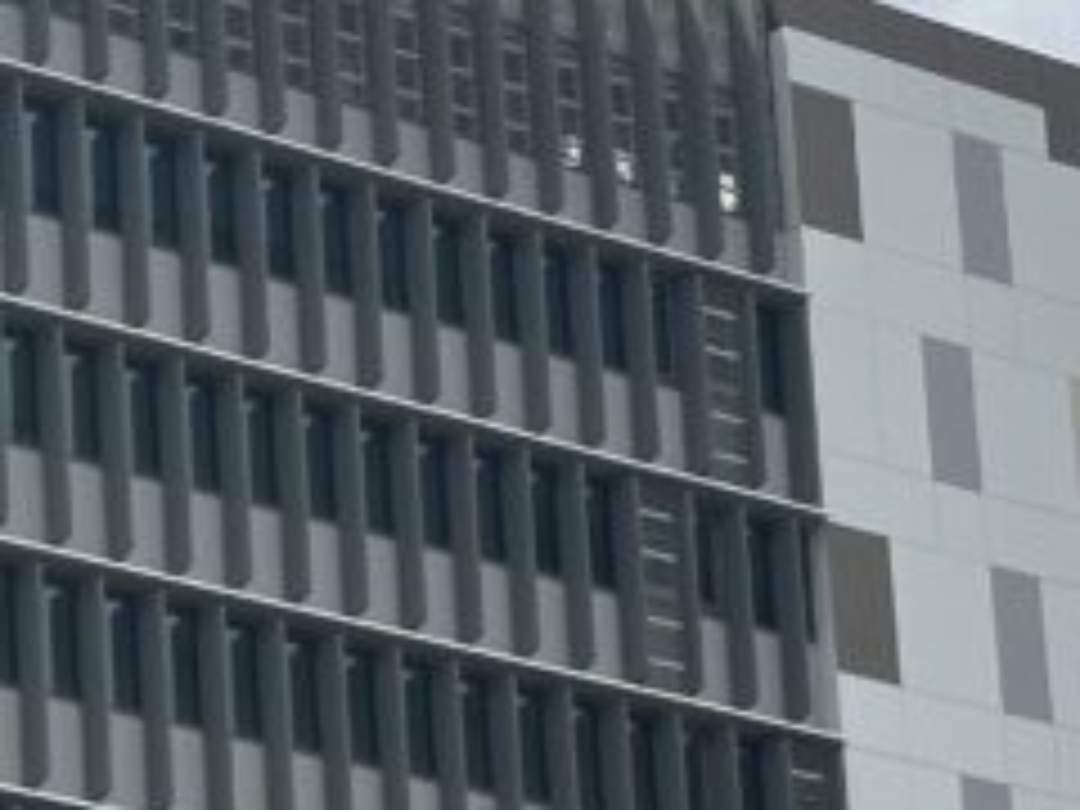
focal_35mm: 205
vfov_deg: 7.2
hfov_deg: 9.5
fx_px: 6396
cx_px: -216
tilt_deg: +18.1
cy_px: 788
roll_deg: +1.2
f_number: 1.78
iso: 64
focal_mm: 6.86
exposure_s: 1/5263
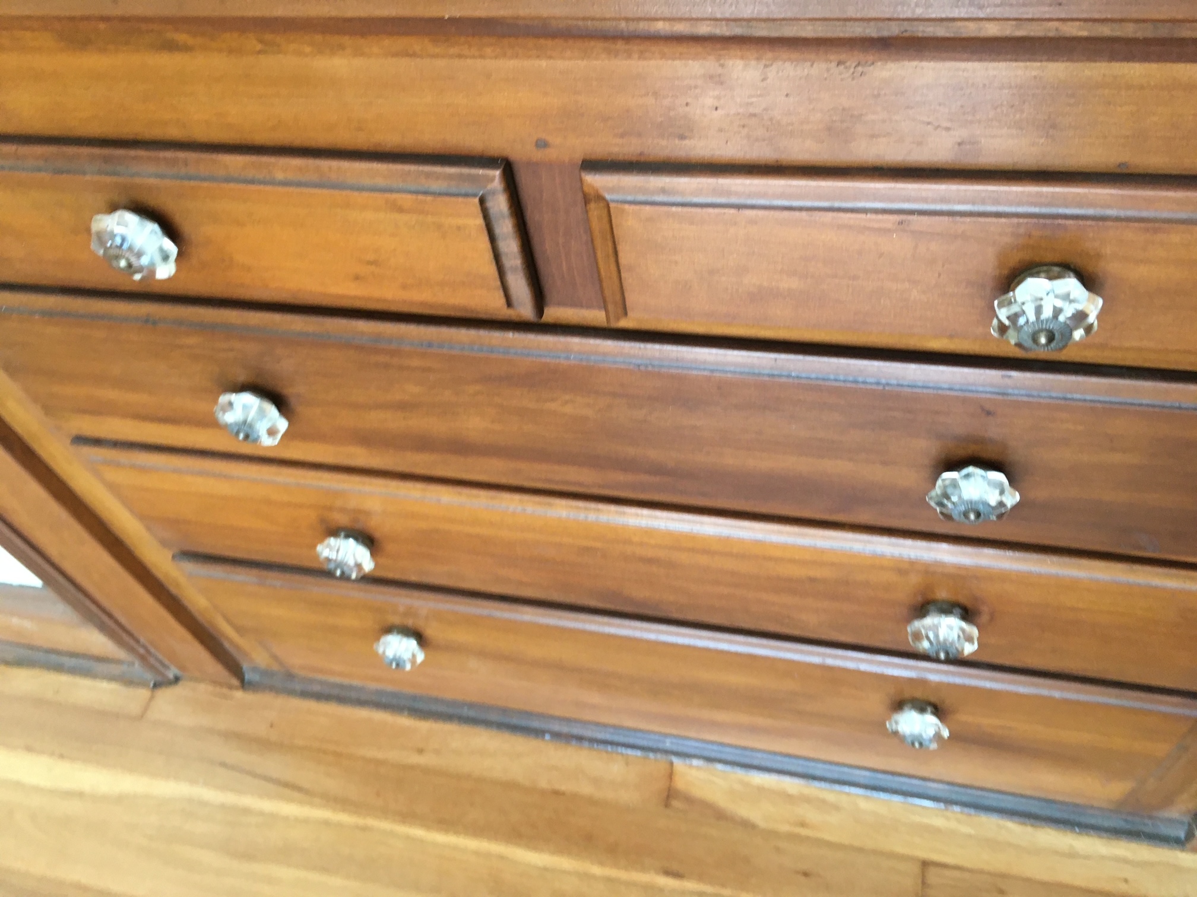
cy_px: 448
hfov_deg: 61.7
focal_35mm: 29
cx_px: 598
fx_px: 1003
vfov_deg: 48.2
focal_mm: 4.15
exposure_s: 1/30
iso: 100
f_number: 2.2
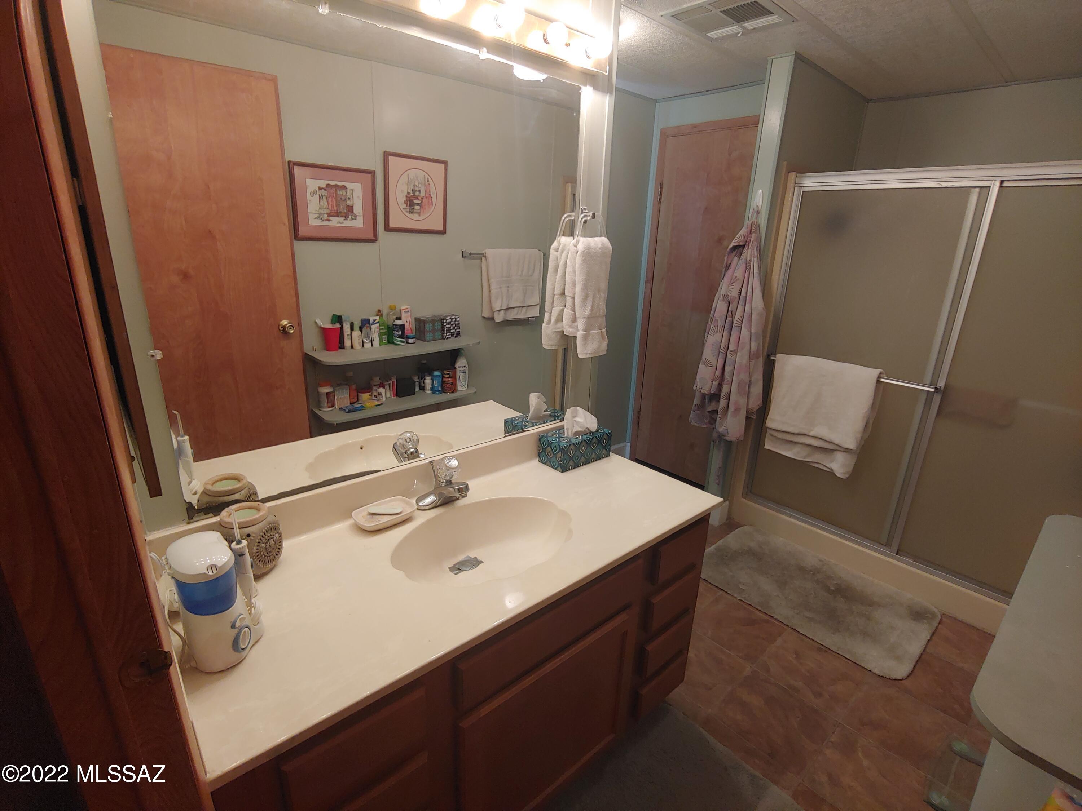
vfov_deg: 78.1
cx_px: 541
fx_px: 500
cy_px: 406
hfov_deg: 94.5
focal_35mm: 16
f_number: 1.9
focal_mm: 2.18
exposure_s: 1/30
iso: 100
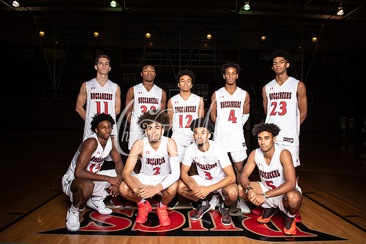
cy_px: 122
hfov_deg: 73.7
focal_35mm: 24
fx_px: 244
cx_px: 183
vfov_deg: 53.2
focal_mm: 24
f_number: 14
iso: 320
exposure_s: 1/200
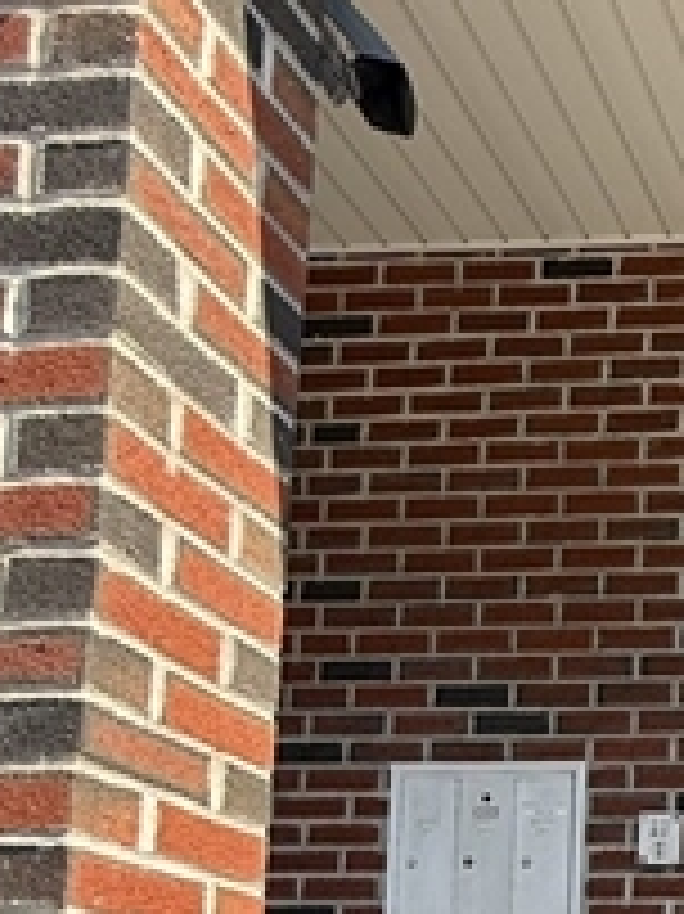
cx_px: 1012
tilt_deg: +5.8
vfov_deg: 32.1
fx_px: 1398
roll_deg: -0.5
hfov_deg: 22.7
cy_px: 1000
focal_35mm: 53
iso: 50
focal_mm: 2.22
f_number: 2.2
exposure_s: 1/316
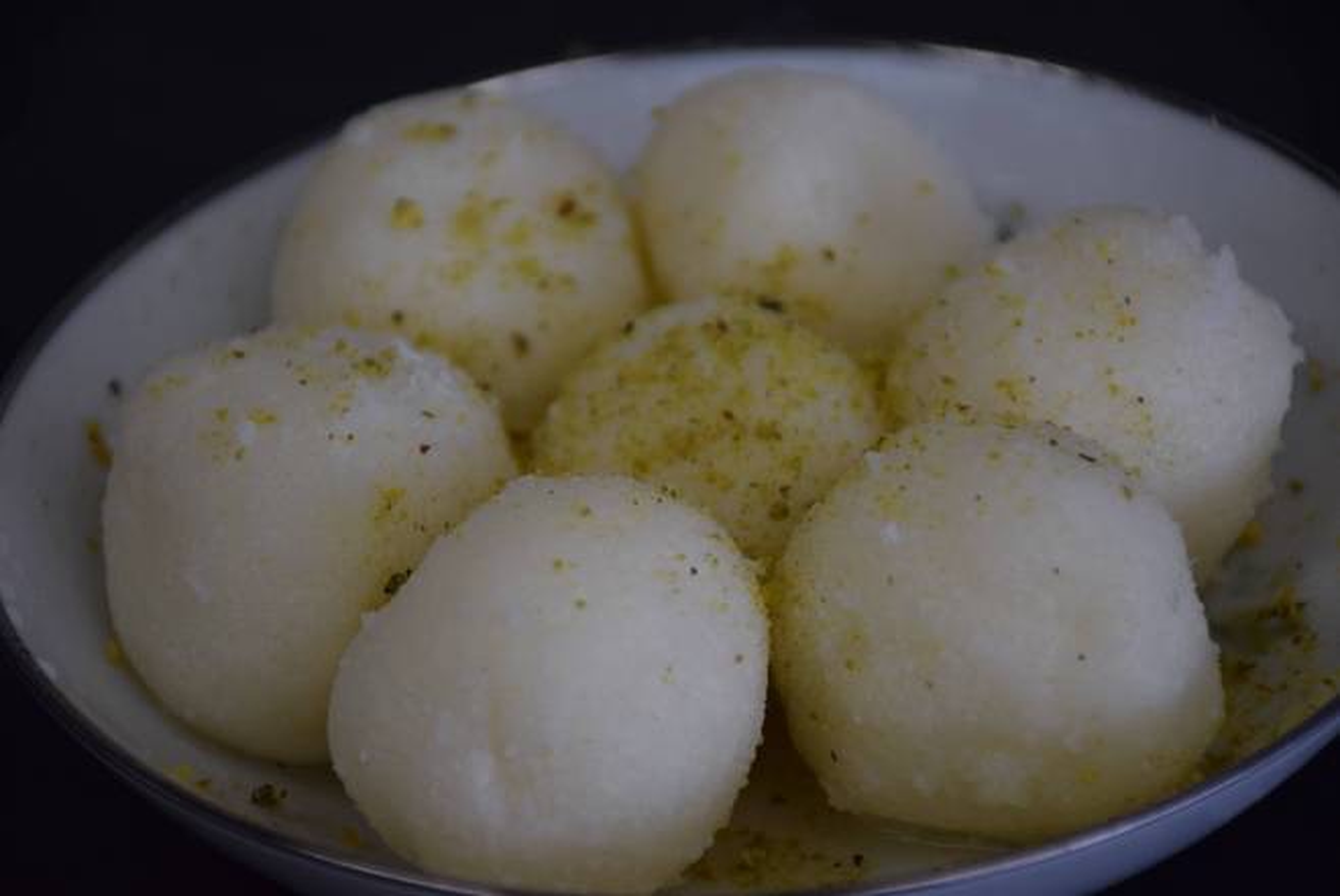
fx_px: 7823
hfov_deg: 9.8
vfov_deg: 6.6
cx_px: 670
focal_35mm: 210
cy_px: 448
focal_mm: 140
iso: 720
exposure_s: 1/250
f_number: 5.6
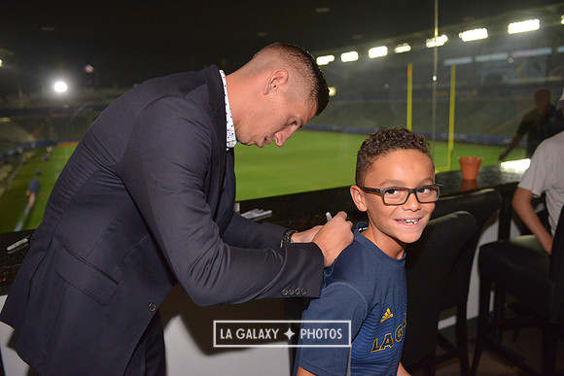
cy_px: 188
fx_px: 454
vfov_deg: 45.0
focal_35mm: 29
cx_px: 282
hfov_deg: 63.6
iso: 2500
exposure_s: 1/1600
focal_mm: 29
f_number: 3.2
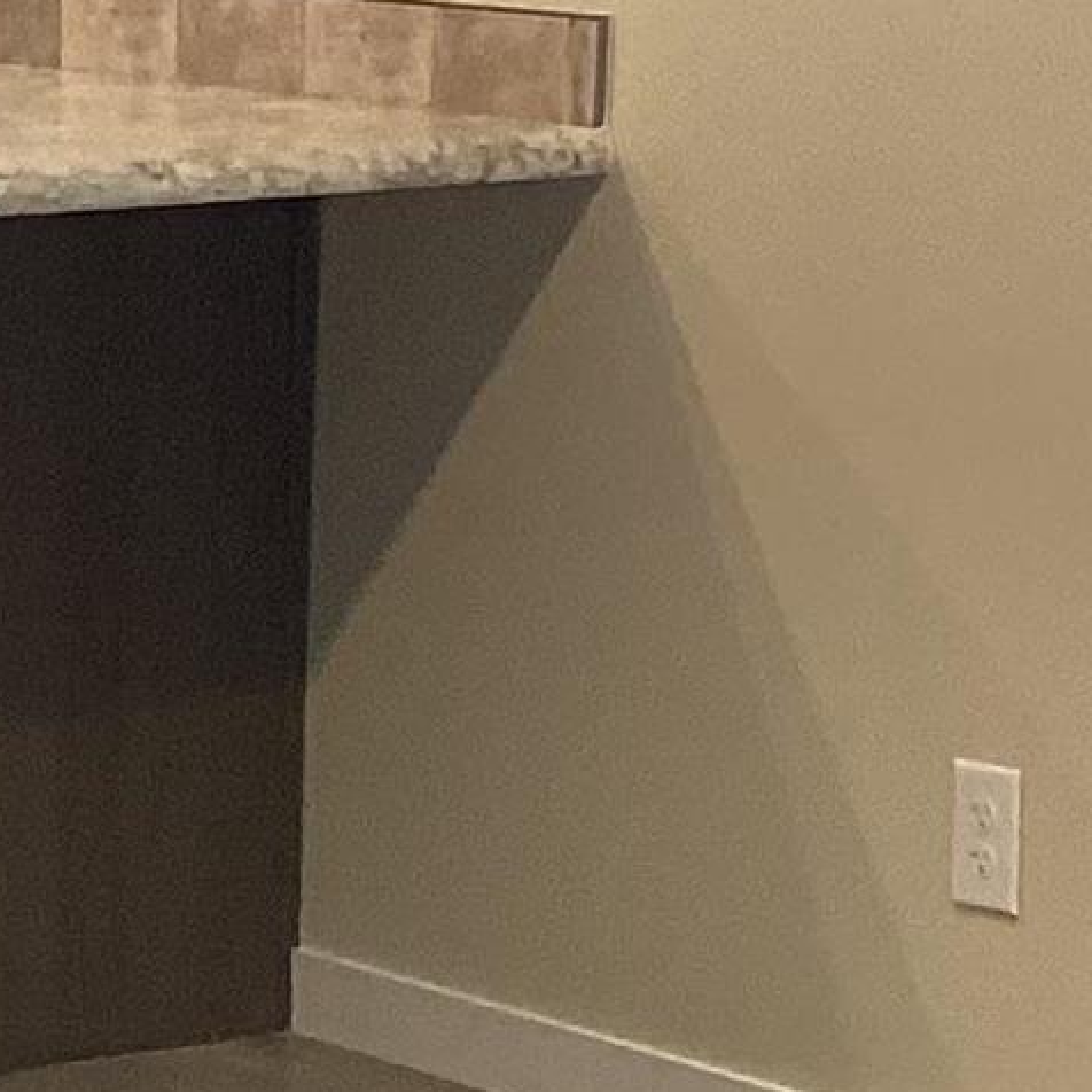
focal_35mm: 177
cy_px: 826
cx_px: -505
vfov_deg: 9.9
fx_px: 6317
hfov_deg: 9.6
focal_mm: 3.3
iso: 125
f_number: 2.4
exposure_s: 1/50
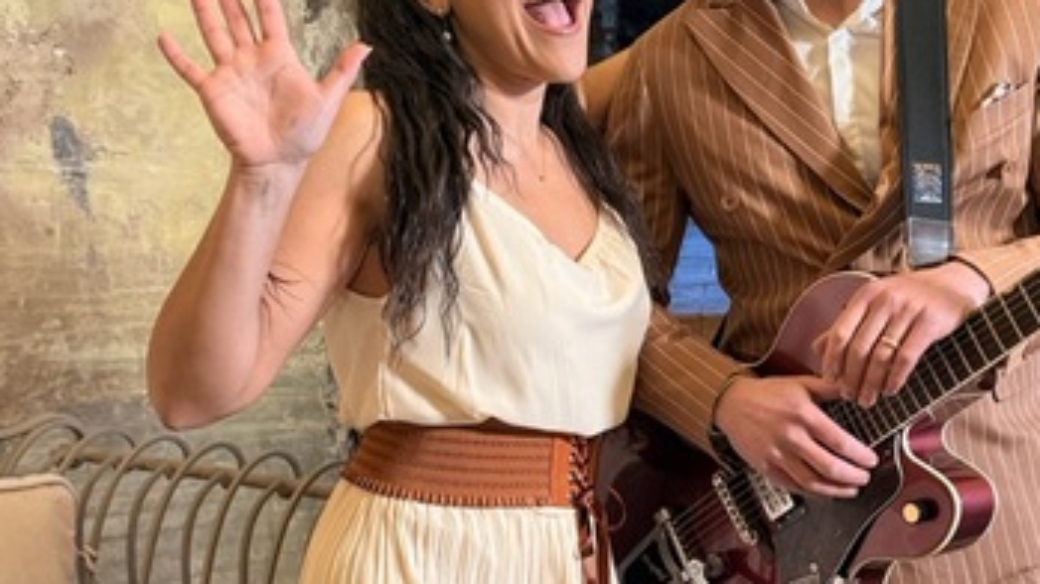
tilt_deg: -13.2
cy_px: 435
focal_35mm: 54
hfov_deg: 38.2
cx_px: 659
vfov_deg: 22.0
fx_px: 1489
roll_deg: +0.0
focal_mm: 6.76
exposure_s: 1/60
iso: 320
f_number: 1.78
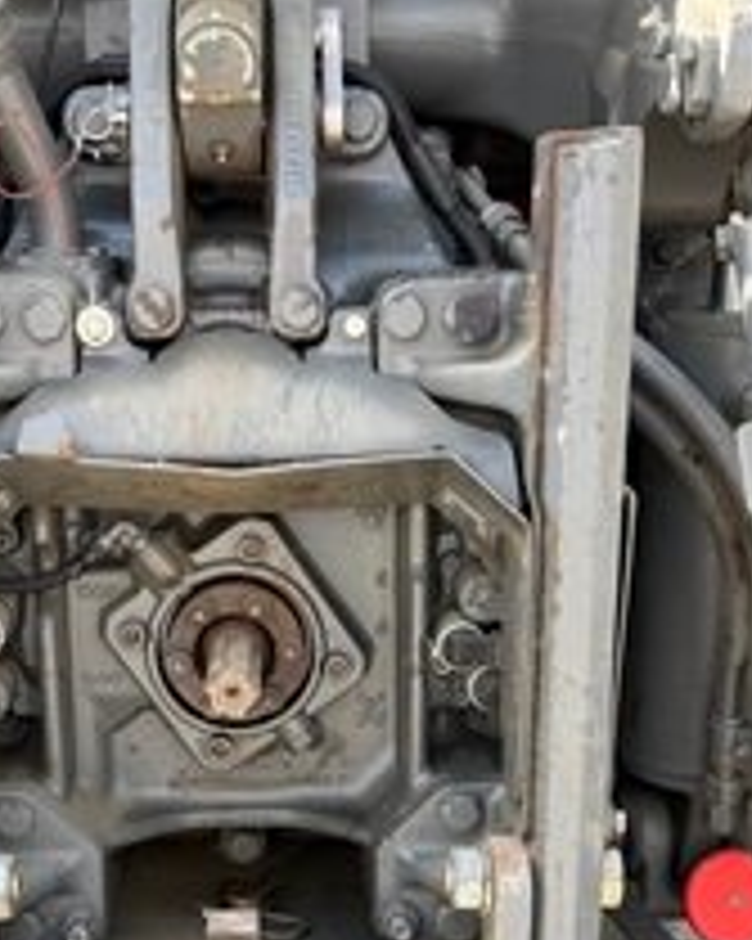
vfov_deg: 32.7
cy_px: 753
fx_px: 1559
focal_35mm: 56
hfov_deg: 27.1
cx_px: 320
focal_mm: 6.76
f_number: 1.78
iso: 80
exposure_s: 1/233
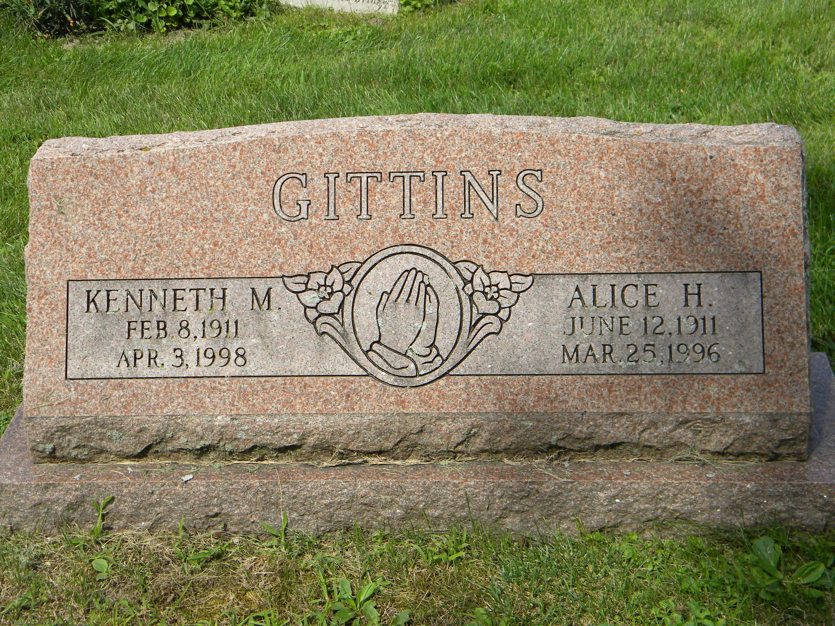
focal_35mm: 56
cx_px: 418
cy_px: 313
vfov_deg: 26.1
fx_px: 1351
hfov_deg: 34.3
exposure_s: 1/414
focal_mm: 10.1
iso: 80
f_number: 4.1
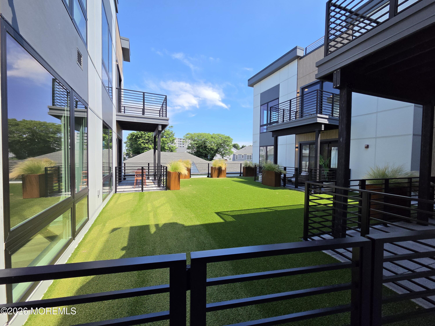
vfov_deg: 89.9
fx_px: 163
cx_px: 218
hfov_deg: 106.2
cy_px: 163
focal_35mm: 13
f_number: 2.2
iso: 100
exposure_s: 1/2483
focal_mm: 2.2
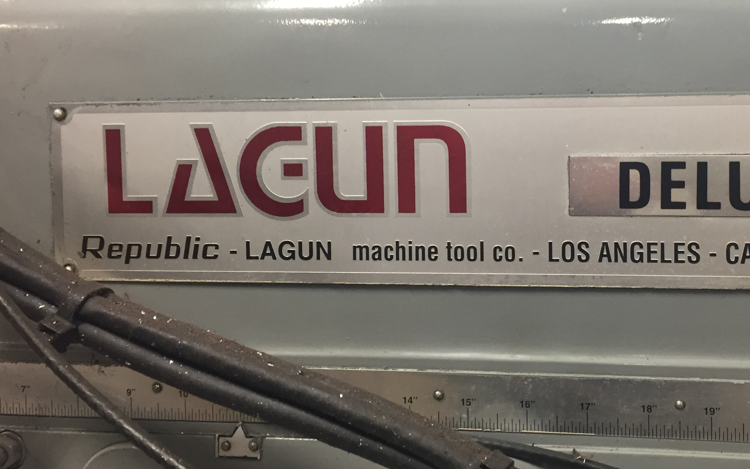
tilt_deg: -4.3
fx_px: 920
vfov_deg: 28.5
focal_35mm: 45
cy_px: 181
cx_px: 522
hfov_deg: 43.5
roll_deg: +0.4
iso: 80
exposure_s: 1/30
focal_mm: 4.15
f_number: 2.2
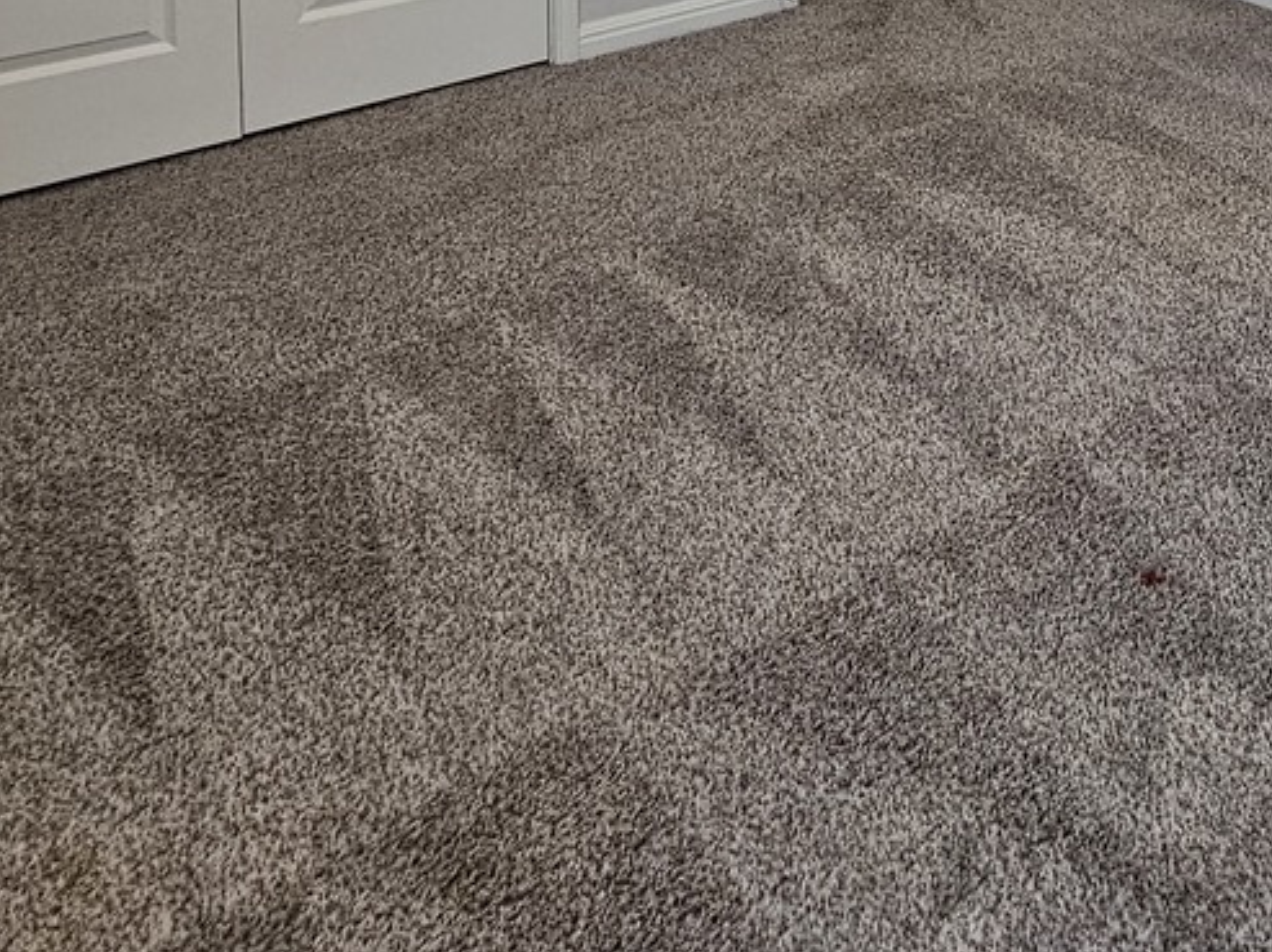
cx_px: 1148
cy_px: -387
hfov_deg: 44.5
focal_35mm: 38
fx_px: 1395
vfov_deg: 28.3
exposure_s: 1/60
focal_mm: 2.2
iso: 160
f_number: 2.2
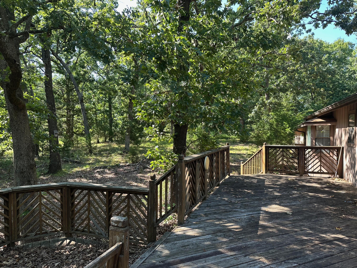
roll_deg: -1.0
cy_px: 134
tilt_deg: -0.4
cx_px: 178
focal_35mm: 24
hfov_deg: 71.6
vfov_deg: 56.8
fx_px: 248
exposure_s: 1/268
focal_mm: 6.86
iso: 80
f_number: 1.78
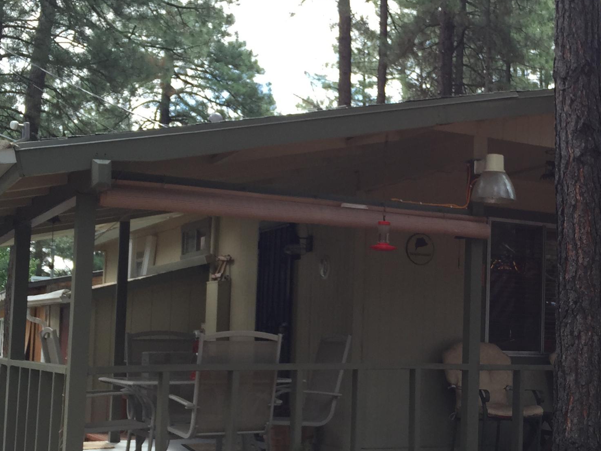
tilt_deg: +3.1
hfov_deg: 31.6
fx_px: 1024
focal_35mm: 59
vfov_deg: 24.7
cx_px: 507
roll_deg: -1.7
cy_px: 309
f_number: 2.2
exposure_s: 1/293
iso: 32
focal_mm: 4.15
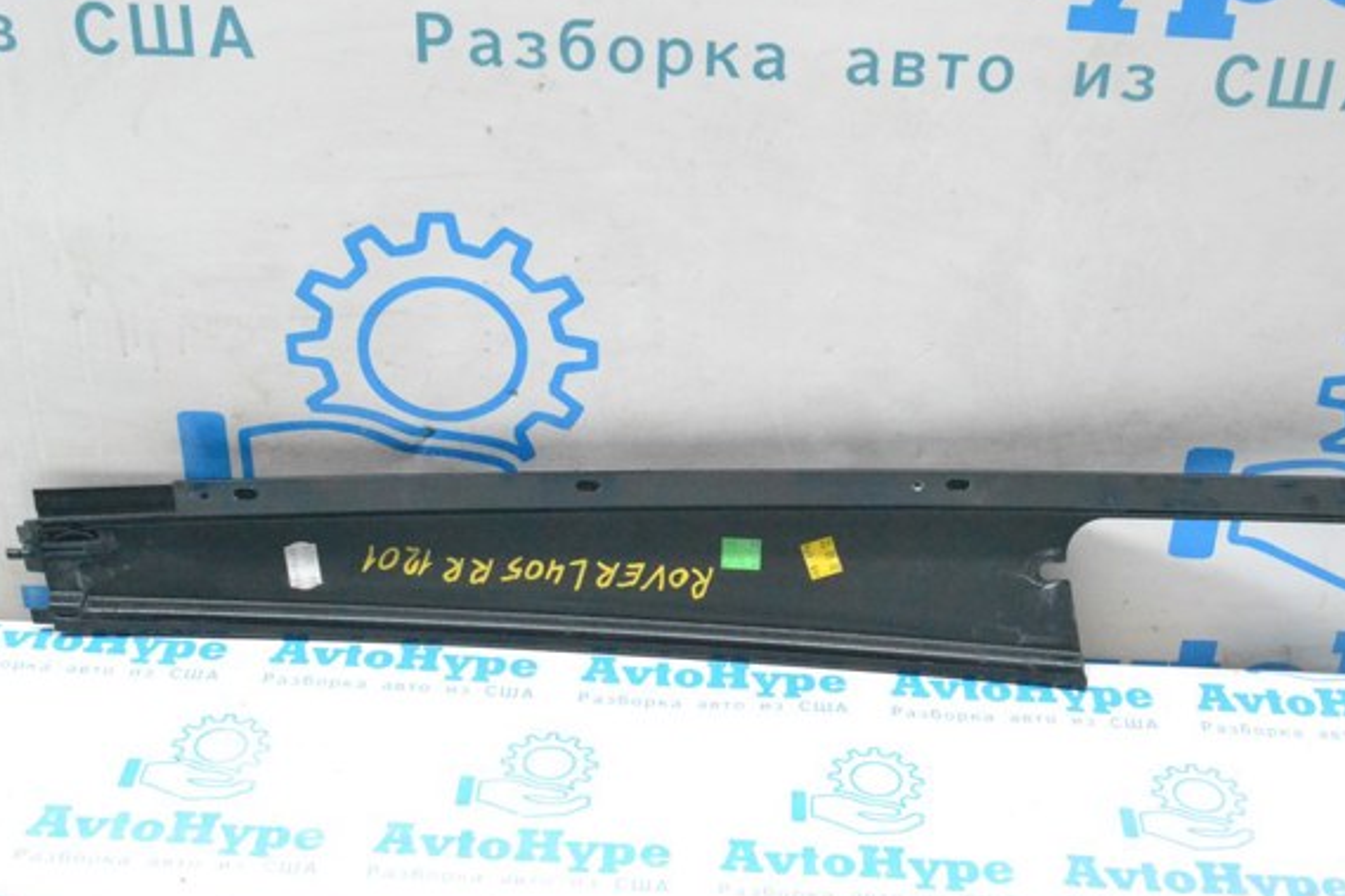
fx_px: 2017
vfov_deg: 25.0
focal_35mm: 54
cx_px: 745
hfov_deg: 36.8
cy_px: 489
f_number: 9
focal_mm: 32
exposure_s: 1/125
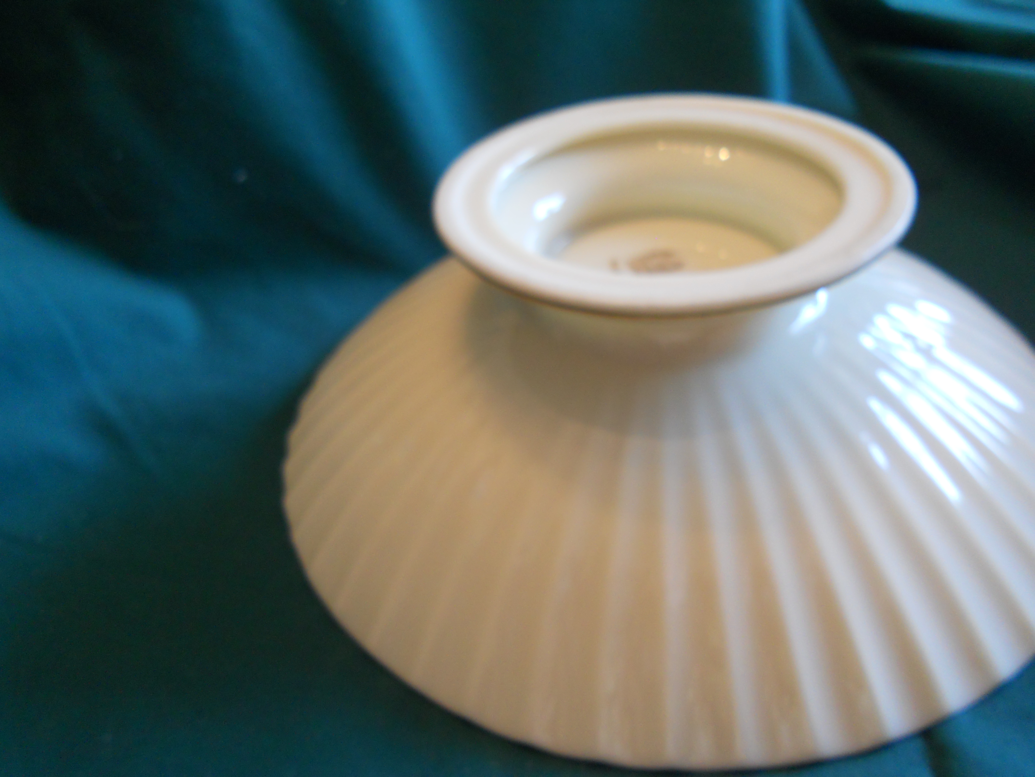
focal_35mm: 32
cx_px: 518
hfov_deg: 56.8
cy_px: 388
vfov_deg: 44.2
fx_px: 957
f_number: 3.5
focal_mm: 5.8
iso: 250
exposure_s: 1/30
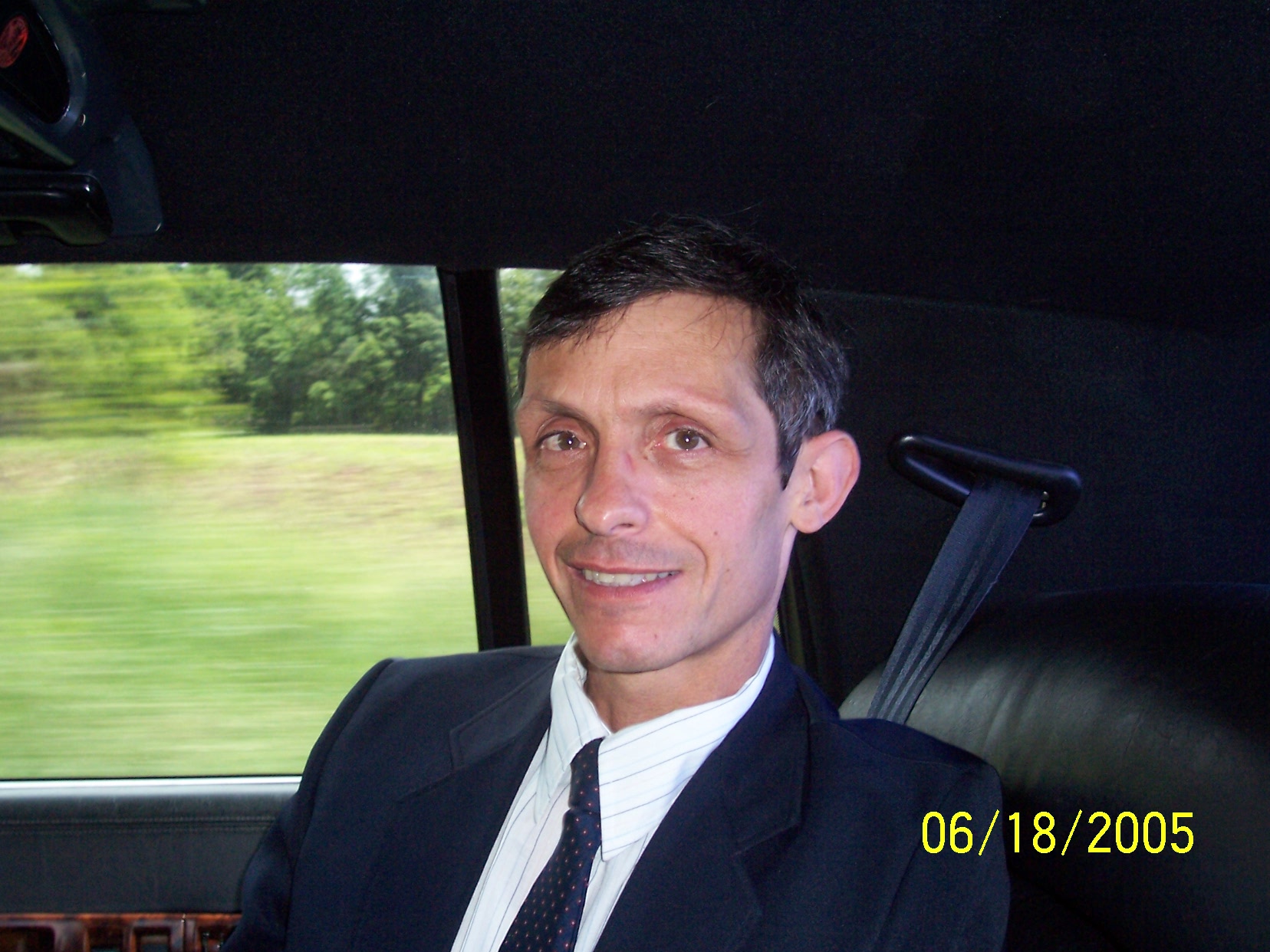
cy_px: 476
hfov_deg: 44.8
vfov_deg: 34.3
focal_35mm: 42
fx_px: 1541
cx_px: 635
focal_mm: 7
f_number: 3
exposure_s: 1/60
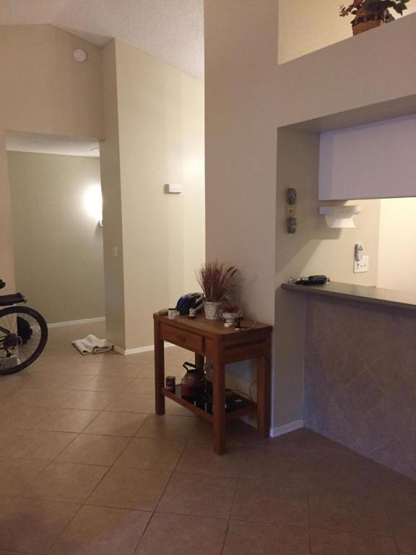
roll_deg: +0.7
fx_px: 465
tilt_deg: -6.6
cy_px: 278
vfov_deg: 61.7
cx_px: 208
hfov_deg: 48.2
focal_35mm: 29
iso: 250
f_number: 2.2
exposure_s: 1/30
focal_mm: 4.15
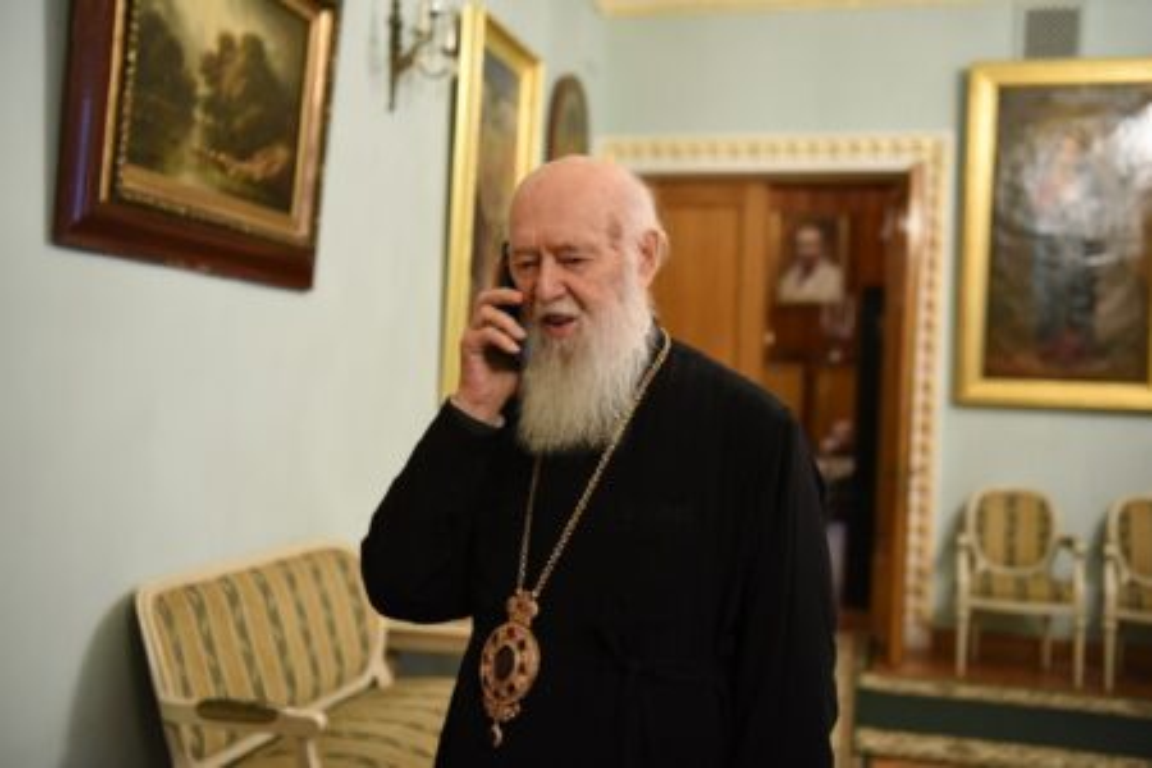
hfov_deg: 46.4
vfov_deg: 31.9
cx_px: 576
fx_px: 1344
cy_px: 384
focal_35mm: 42
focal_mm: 42
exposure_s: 1/100
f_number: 3.2
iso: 3200
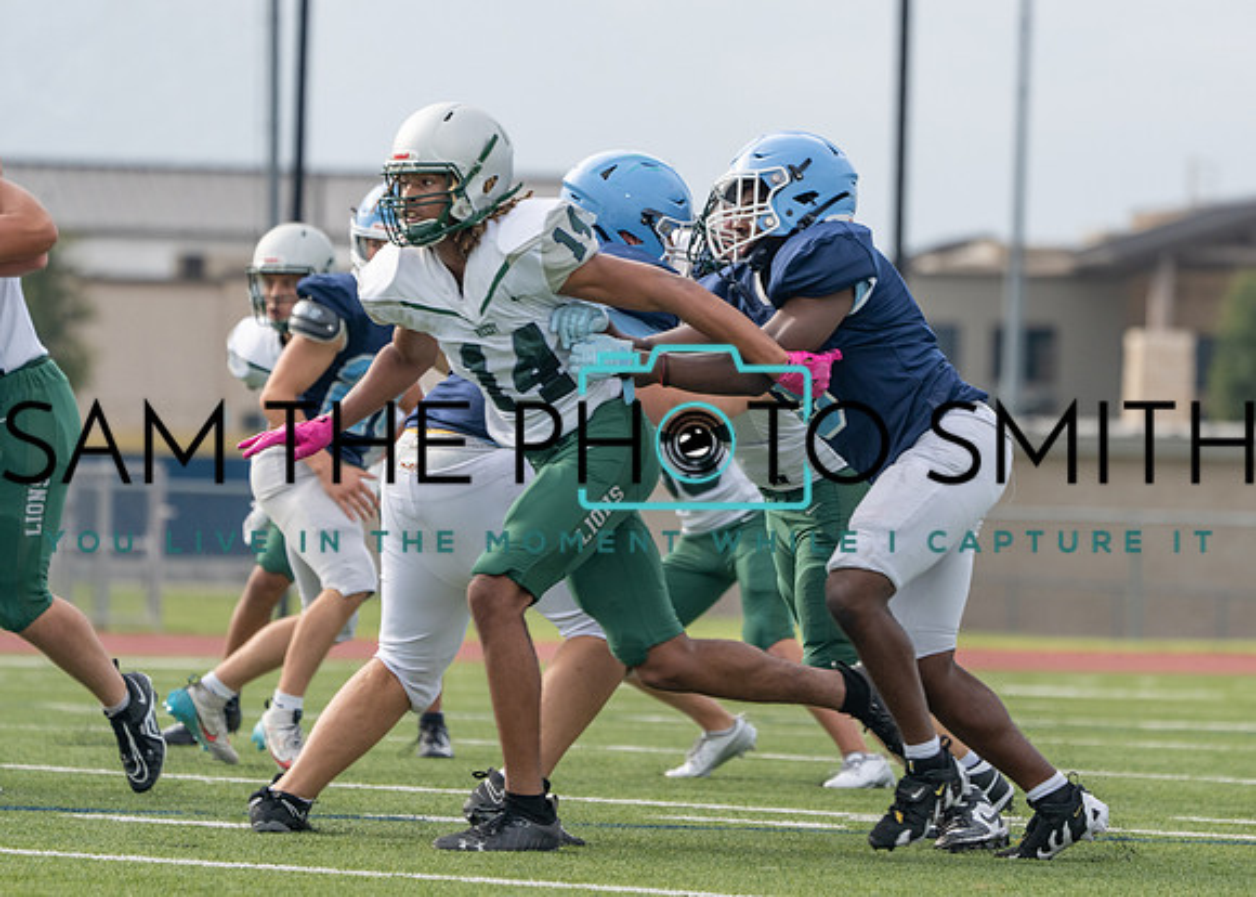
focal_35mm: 325
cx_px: 761
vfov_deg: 4.4
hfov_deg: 6.2
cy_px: 433
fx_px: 11602
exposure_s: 1/1250
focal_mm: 268
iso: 400
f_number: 5.6
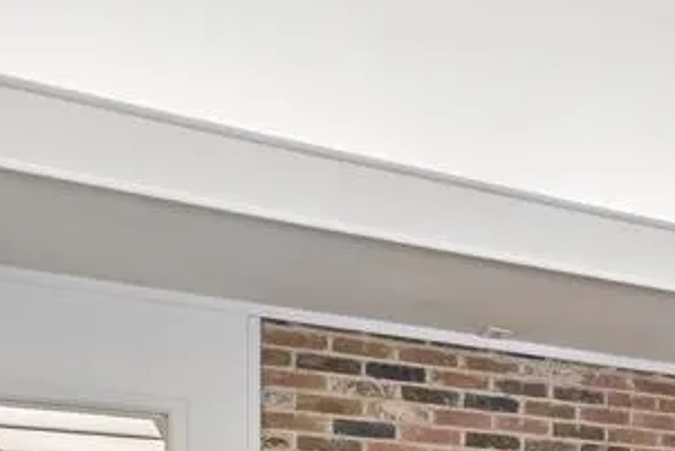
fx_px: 989
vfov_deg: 22.1
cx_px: 886
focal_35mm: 53
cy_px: 639
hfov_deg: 29.8
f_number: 8
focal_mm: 15.5
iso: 400
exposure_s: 1/5
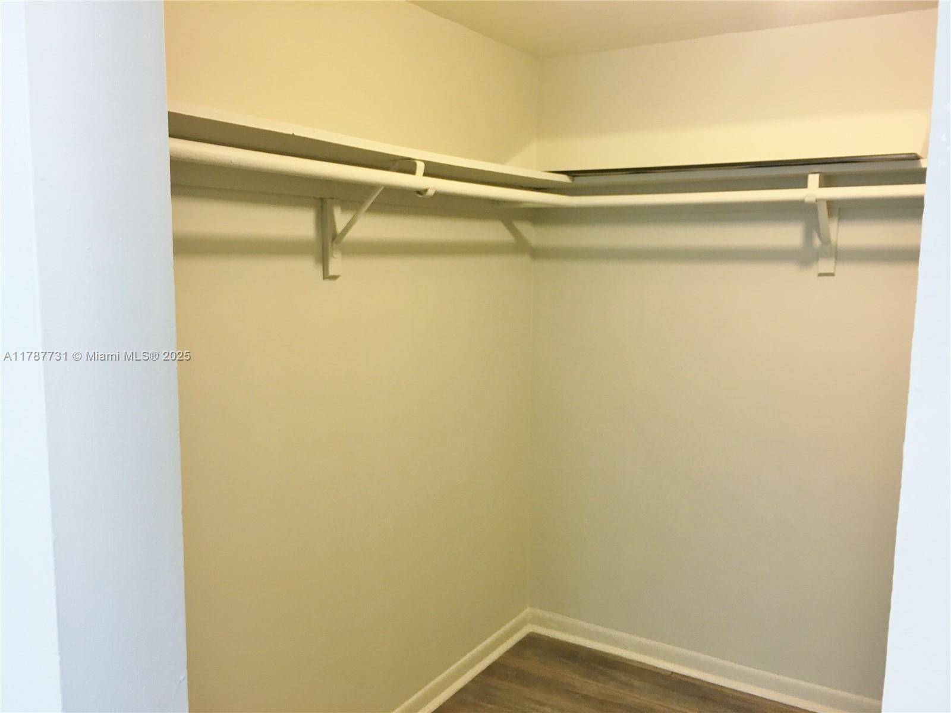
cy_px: 356
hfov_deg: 61.7
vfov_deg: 48.2
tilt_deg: -7.3
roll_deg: -0.8
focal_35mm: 29
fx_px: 797
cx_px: 476
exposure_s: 1/30
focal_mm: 4.15
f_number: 2.2
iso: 80
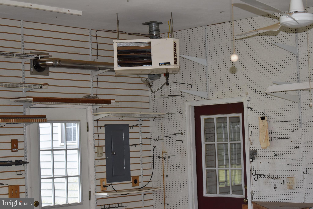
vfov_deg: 16.6
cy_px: 104
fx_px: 717
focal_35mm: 82
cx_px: 156
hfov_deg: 24.6
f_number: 5.6
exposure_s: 1/200
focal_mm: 55
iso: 450
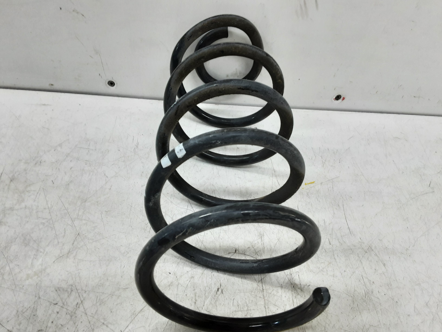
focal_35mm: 27
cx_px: 221
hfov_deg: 65.3
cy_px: 166
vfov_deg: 51.4
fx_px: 345
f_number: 1.9
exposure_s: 1/50
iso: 100
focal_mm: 2.91
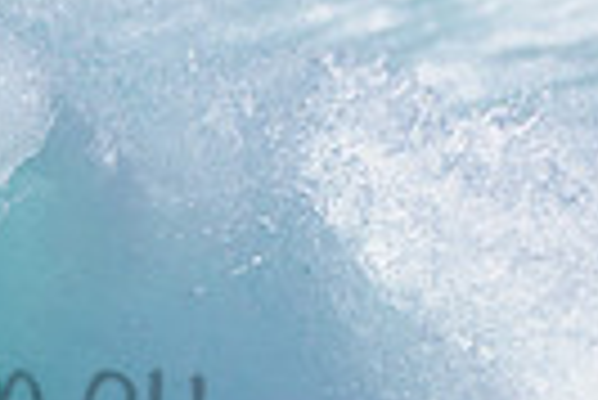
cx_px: -468
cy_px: 157
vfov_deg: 0.5
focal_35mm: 2670
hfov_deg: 0.8
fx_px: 44400
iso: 140
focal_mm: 500
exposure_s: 1/2000
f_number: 5.6
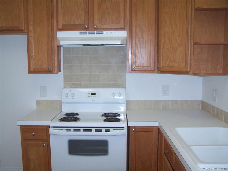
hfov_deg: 49.0
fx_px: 250
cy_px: 86
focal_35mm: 38
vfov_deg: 37.7
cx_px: 114
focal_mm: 6.3
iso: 140
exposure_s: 1/60
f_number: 2.8
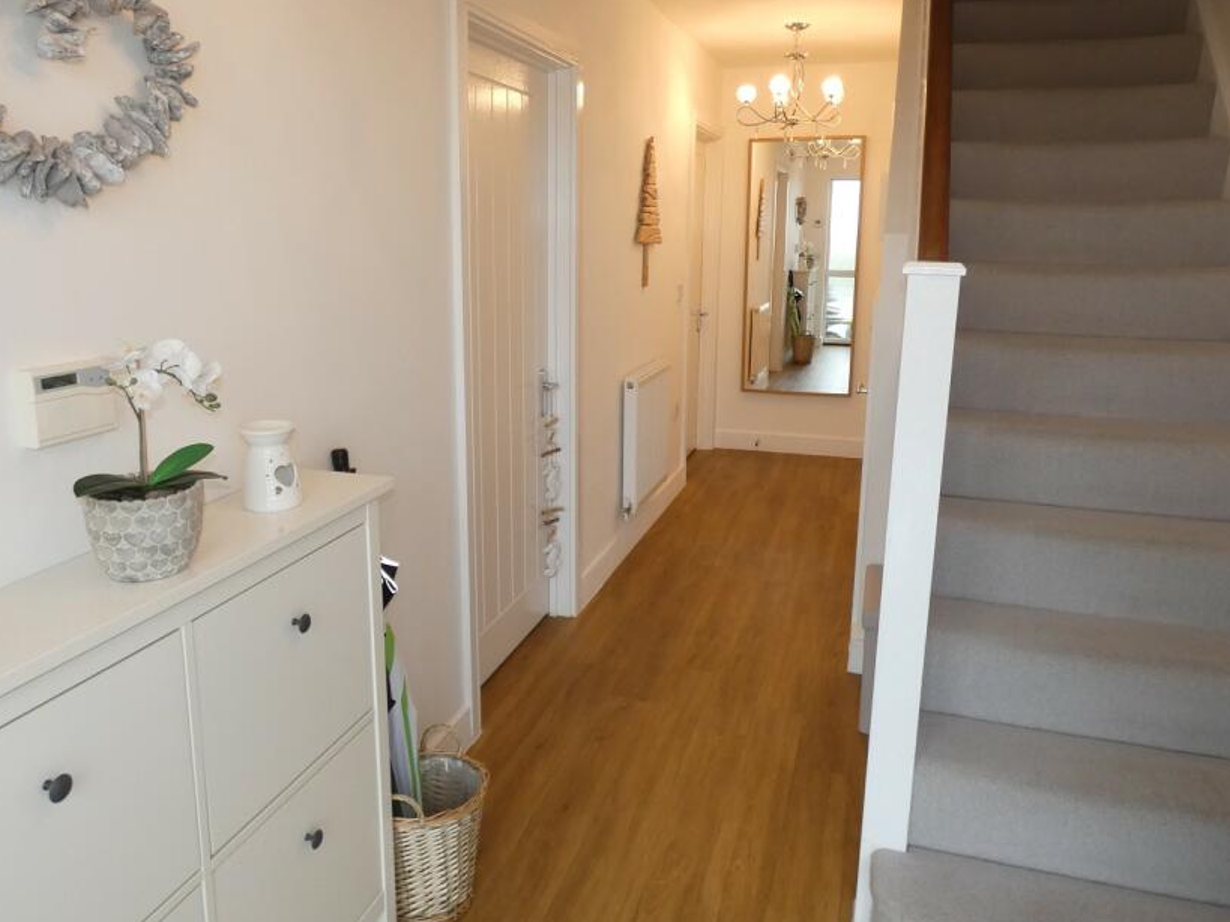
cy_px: 410
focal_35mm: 25
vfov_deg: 54.7
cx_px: 590
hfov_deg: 69.4
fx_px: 888
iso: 200
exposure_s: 1/60
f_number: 2.8
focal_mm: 3.6
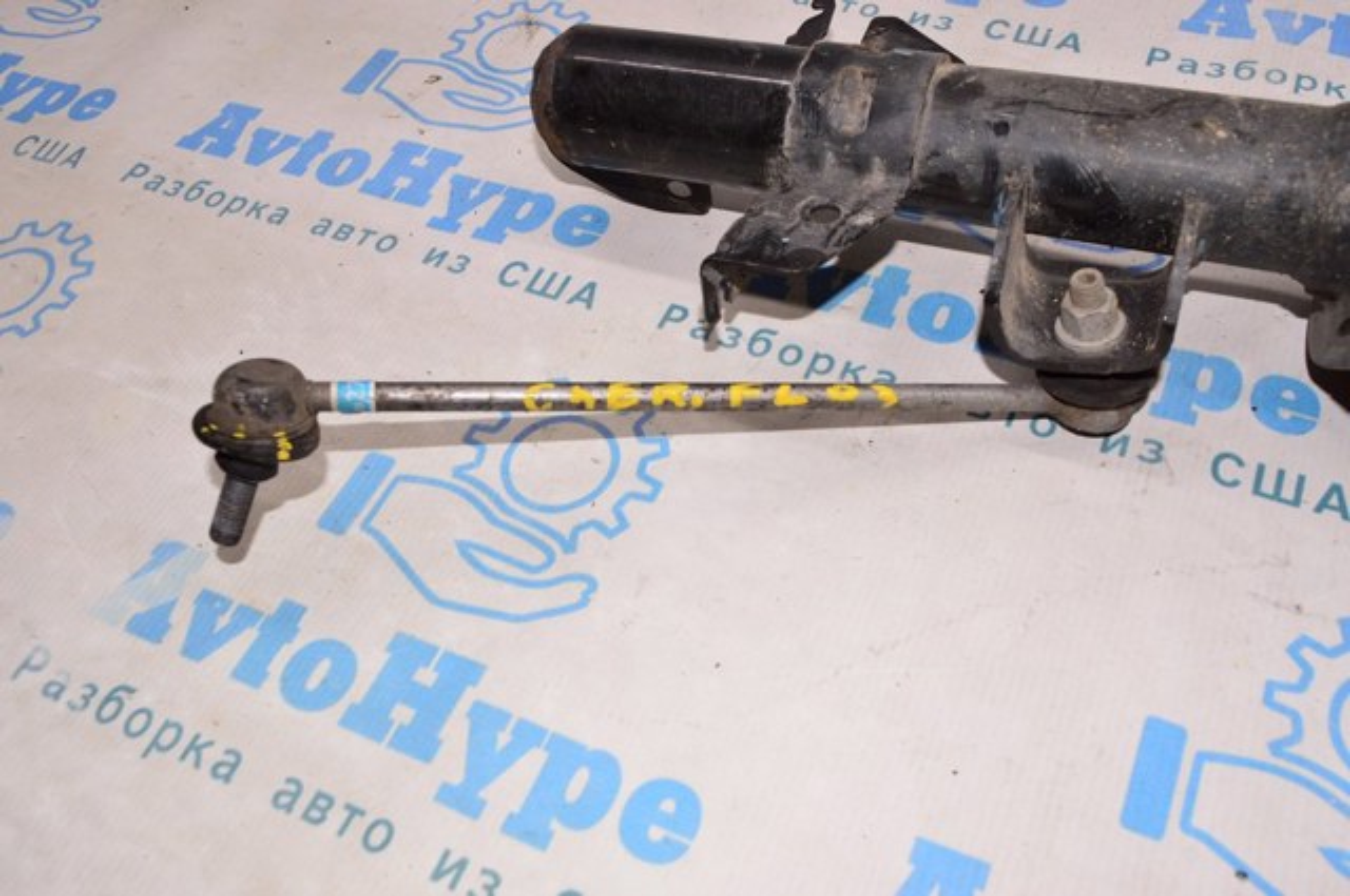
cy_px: 448
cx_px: 675
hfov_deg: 57.3
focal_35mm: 33
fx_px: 1236
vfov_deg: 39.9
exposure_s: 1/200
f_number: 8
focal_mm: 22
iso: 1600
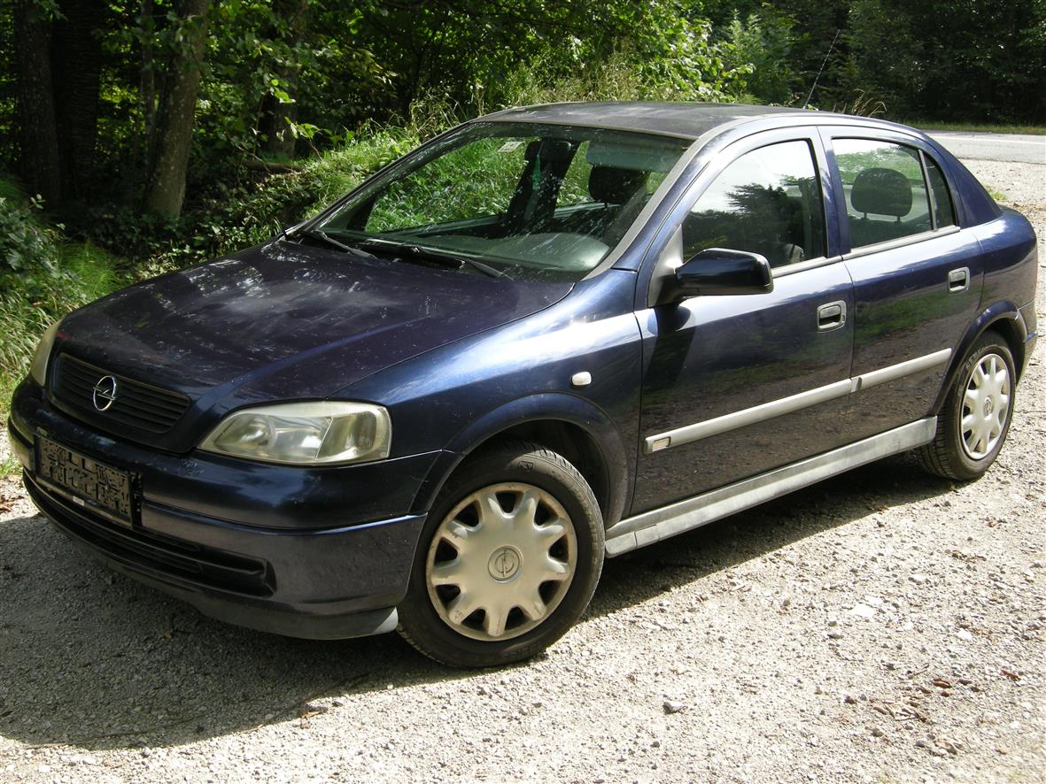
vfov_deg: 30.3
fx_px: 1451
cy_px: 392
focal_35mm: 48
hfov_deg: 39.7
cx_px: 523
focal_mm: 10.1
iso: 64
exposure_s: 1/140
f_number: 4.3
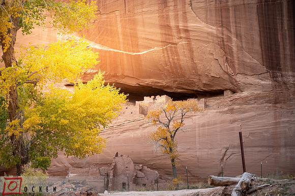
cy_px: 98
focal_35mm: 70
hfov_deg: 28.9
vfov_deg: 19.4
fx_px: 573
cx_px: 148
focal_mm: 70
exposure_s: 1/1250
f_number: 4.5
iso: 400
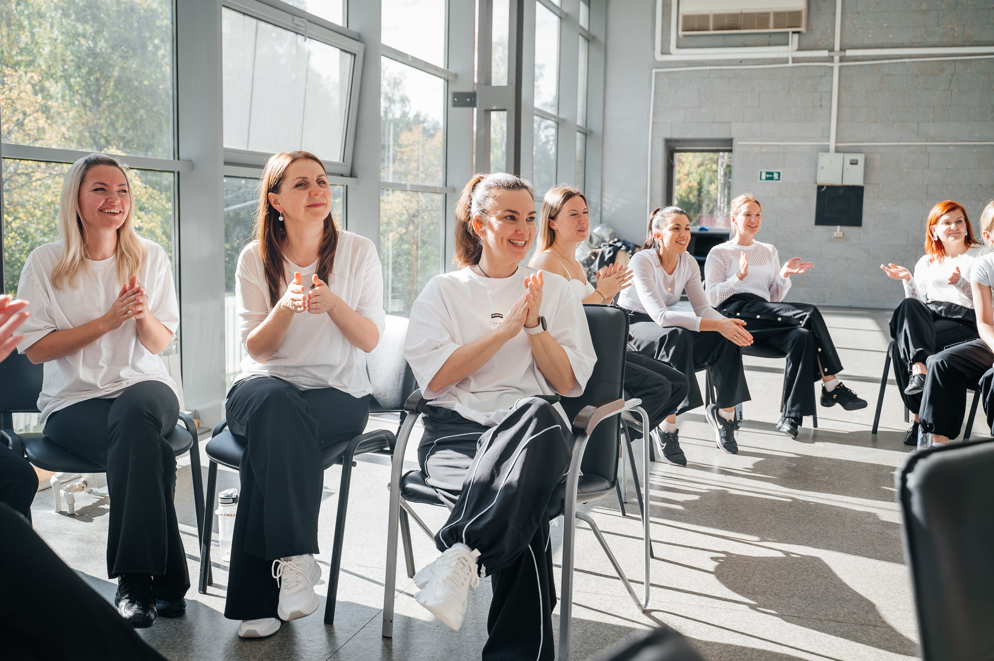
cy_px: 330
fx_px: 999
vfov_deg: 36.6
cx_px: 507
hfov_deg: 52.9
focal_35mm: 36
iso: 200
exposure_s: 1/250
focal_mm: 35
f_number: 4.5
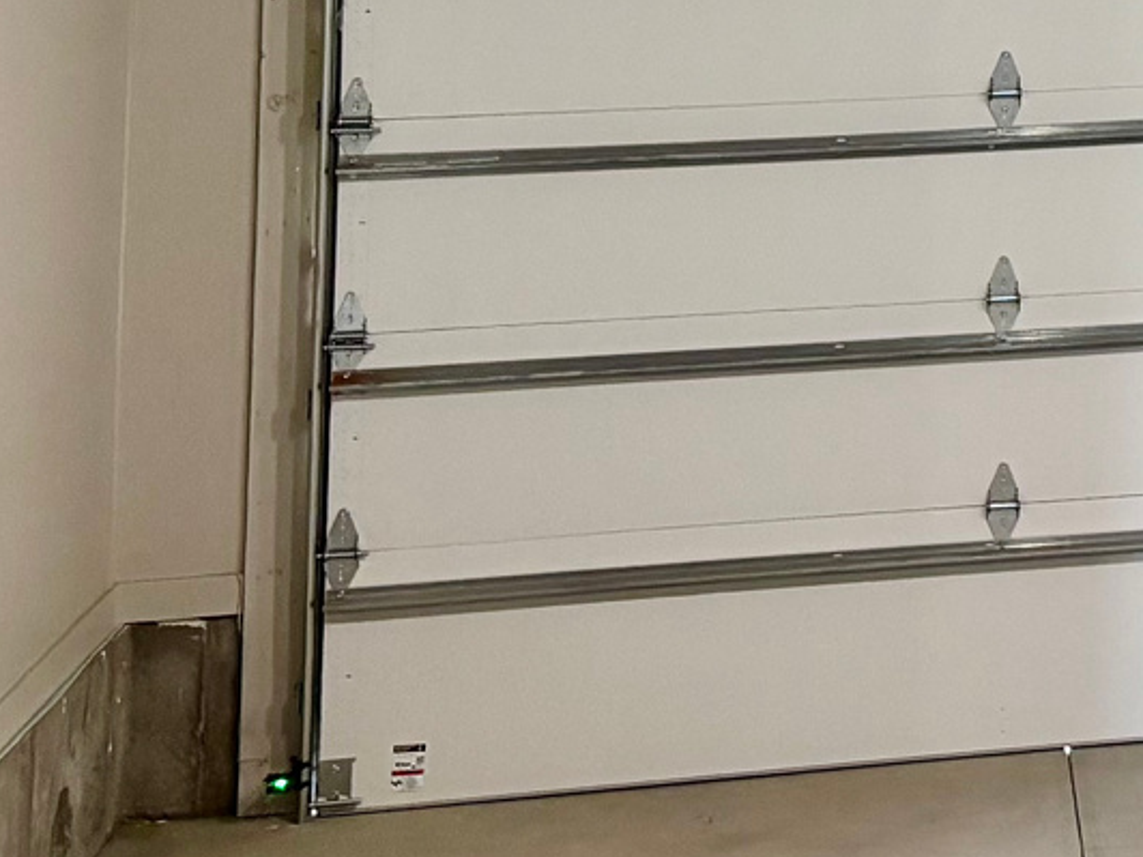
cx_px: 1732
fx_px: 3302
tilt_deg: +4.6
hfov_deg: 17.6
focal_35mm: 100
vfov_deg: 13.5
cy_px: -627
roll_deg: +1.2
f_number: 1.6
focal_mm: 5.96
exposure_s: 1/60
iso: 250
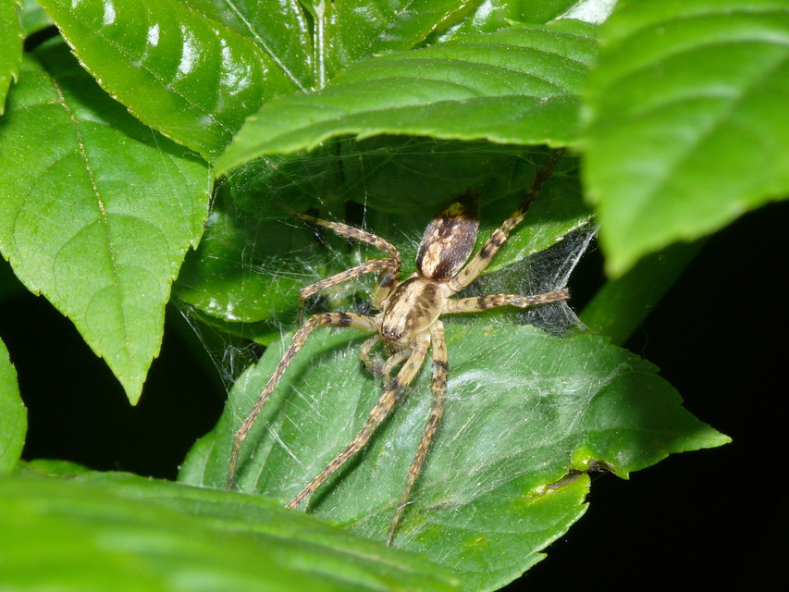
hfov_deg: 9.0
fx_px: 5015
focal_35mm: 220
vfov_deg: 6.8
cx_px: 394
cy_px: 296
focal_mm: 46.5
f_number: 11
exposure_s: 1/250
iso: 200
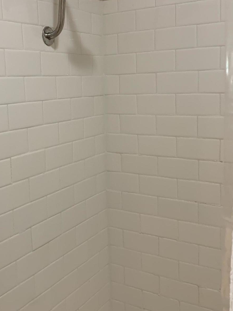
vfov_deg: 42.8
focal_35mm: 44
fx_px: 395
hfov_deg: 32.7
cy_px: 130
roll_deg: +1.3
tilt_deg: -4.9
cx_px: 90
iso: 200
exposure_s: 1/60
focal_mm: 4.25
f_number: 1.8
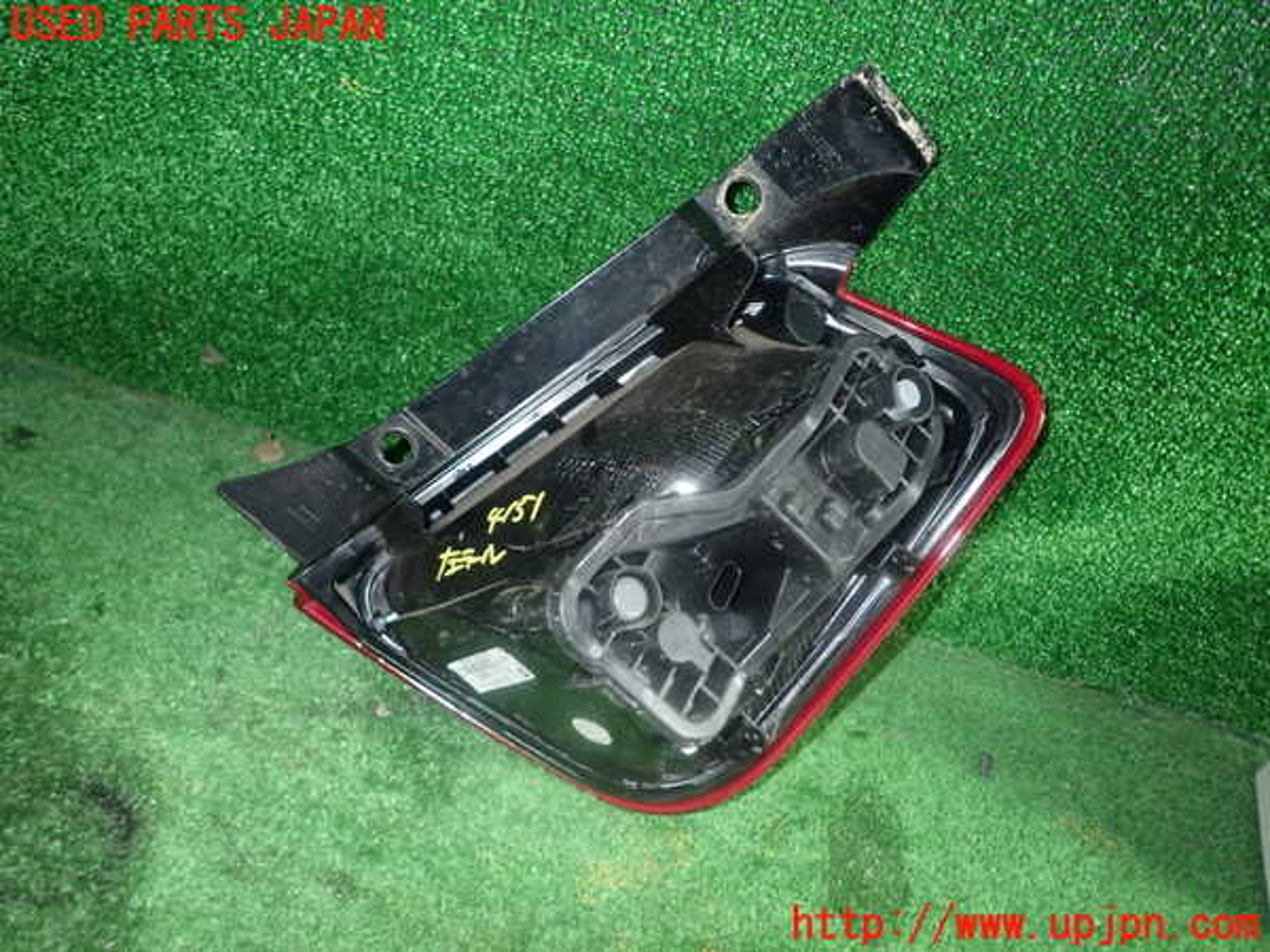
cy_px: 476
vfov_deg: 54.9
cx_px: 635
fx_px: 917
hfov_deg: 69.4
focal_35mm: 25
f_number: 5.6
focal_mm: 4.5
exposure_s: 1/30
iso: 500
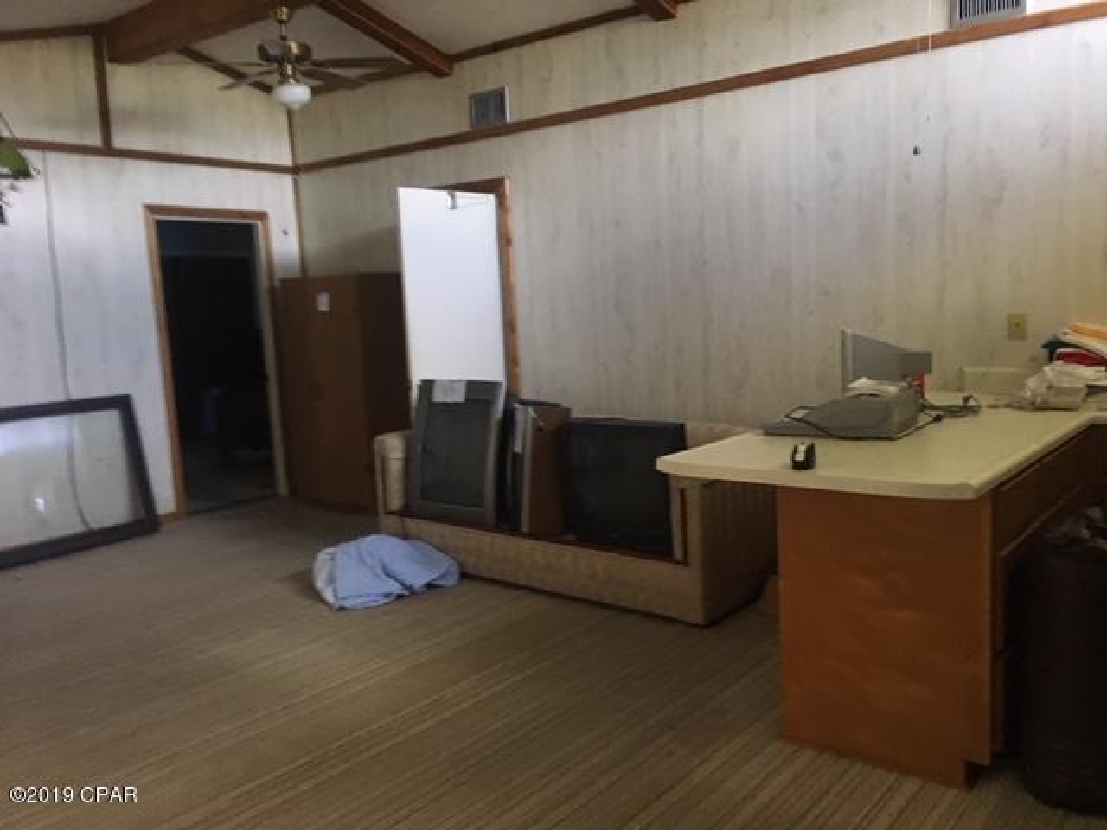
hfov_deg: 61.7
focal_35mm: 29
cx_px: 554
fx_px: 927
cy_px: 415
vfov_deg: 48.2
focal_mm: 4.15
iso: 125
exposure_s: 1/30
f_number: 2.2
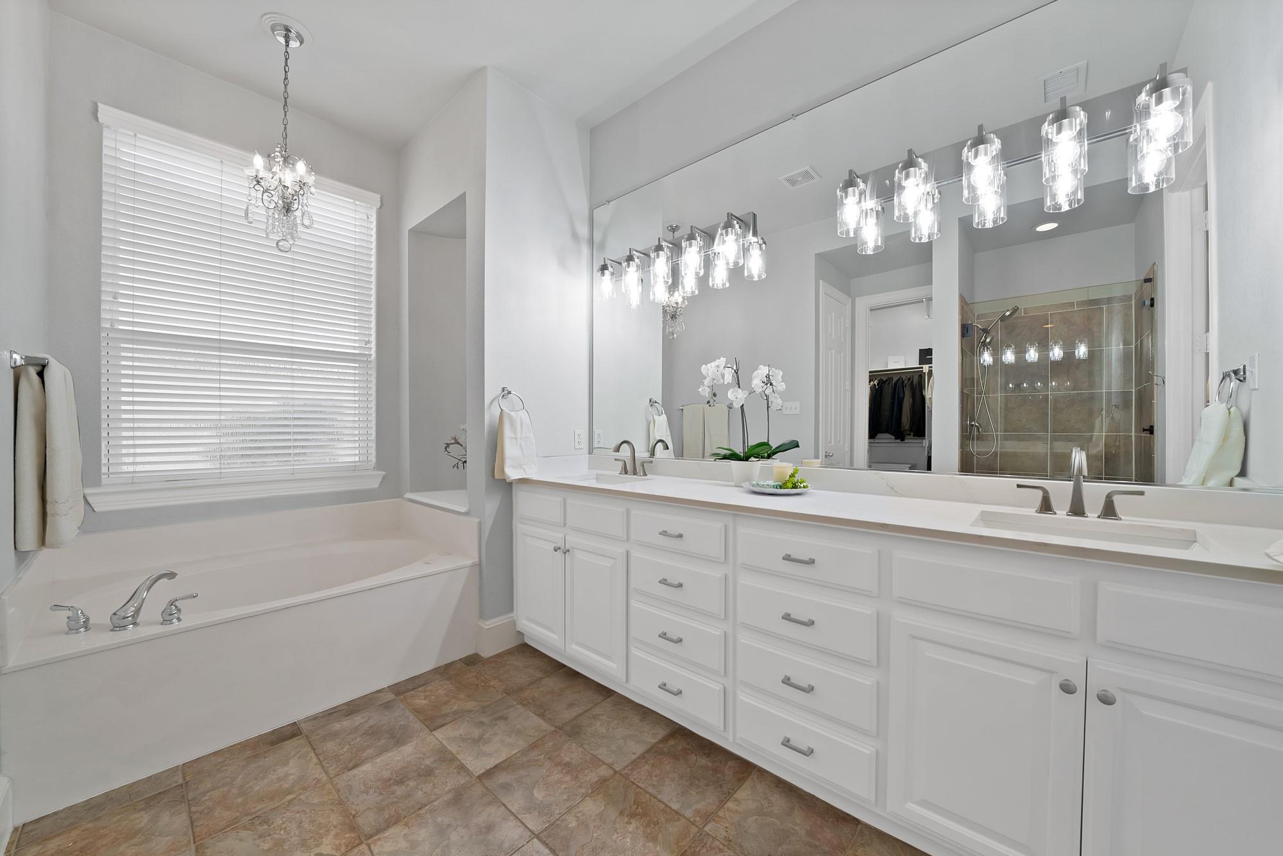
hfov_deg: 112.6
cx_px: 642
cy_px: 428
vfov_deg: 90.1
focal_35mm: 12
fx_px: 428
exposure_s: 1/4
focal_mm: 12
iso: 640
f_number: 9
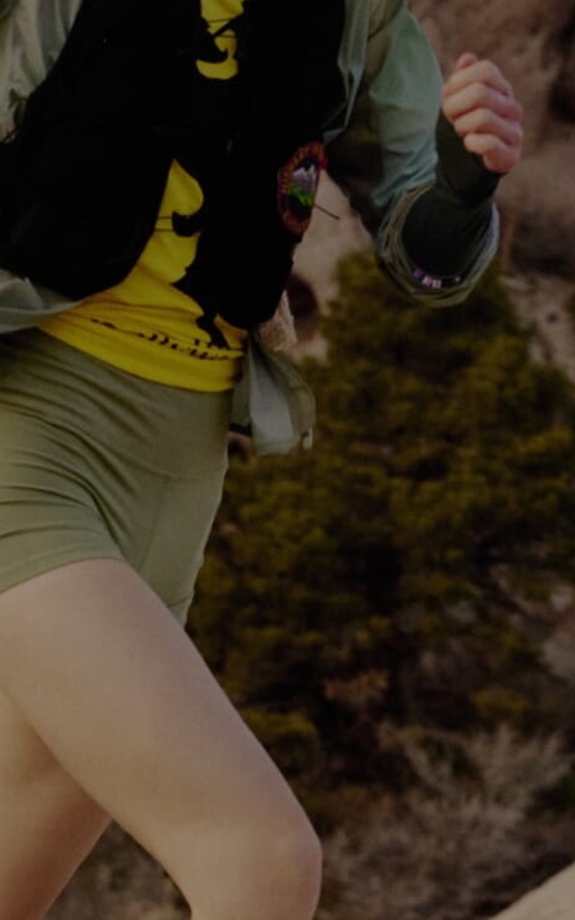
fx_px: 5241
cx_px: -45
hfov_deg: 6.3
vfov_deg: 10.0
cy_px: 824
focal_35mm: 209
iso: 3200
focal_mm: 100
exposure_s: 1/800
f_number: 9
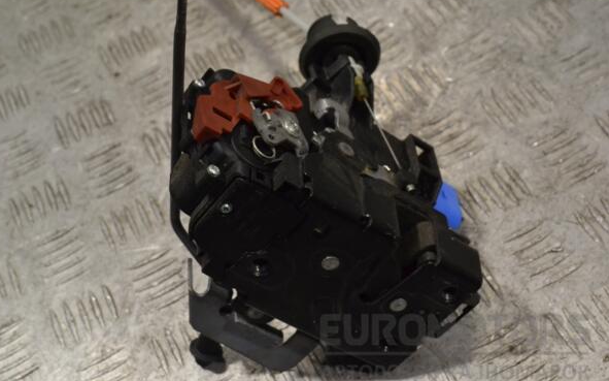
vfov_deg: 22.0
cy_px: 192
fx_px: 979
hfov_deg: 34.6
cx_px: 301
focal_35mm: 59
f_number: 9
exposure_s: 1/320
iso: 3200
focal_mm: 38
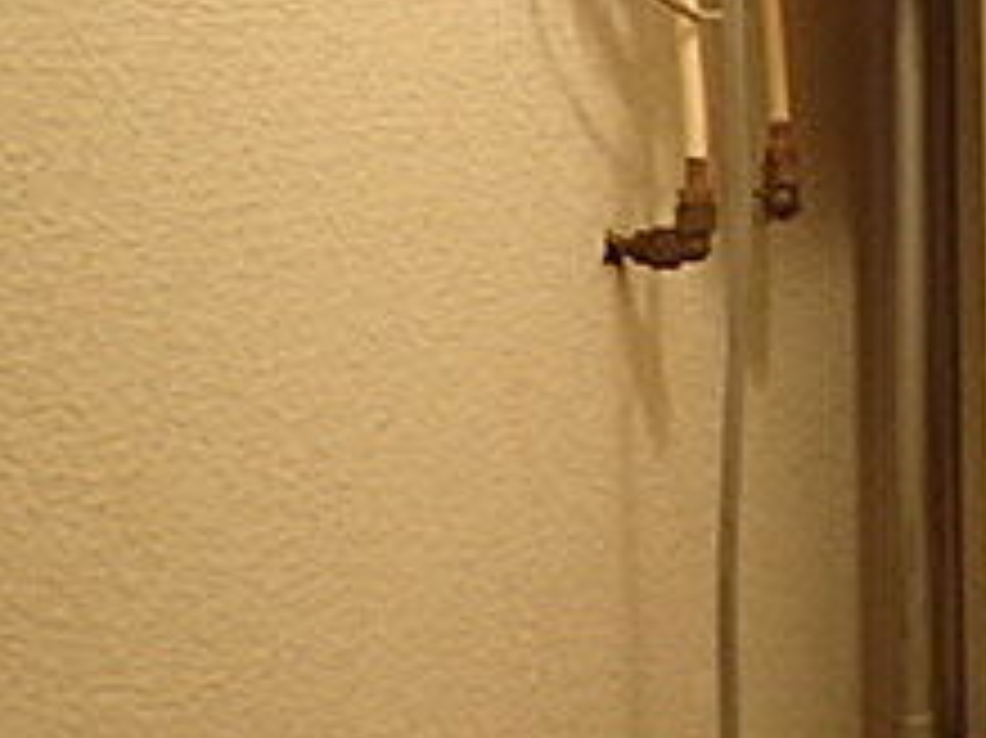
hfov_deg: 22.7
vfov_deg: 19.5
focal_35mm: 73
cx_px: 1396
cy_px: -9
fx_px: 2078
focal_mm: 4.5
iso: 200
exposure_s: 1/40
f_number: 2
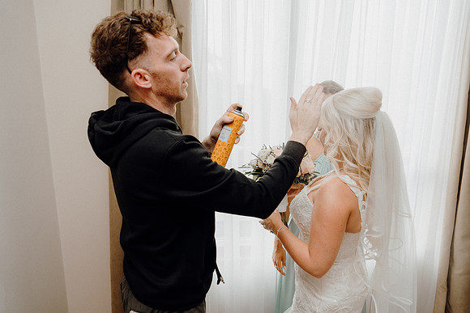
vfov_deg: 53.2
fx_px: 313
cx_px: 235
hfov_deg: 73.7
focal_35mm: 24
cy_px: 156
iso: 200
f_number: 3.5
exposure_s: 1/160
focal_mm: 24
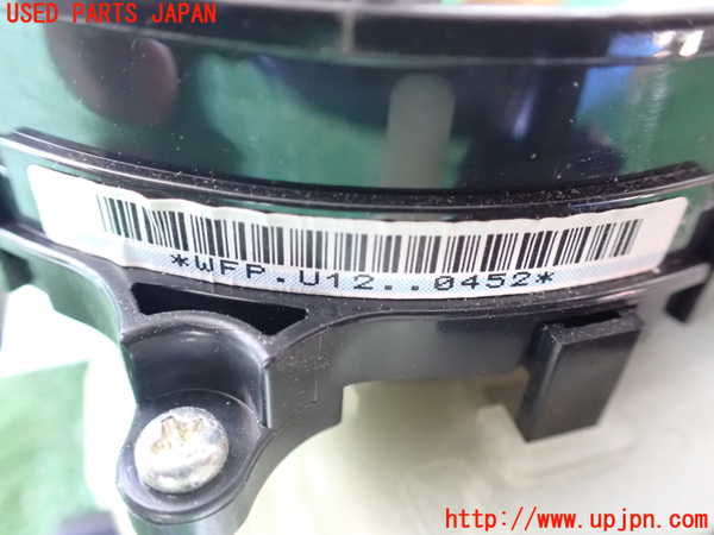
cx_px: 357
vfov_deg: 46.8
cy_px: 268
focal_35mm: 30
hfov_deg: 60.0
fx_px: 619
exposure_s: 1/20
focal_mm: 5.4
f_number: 2.3
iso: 1600
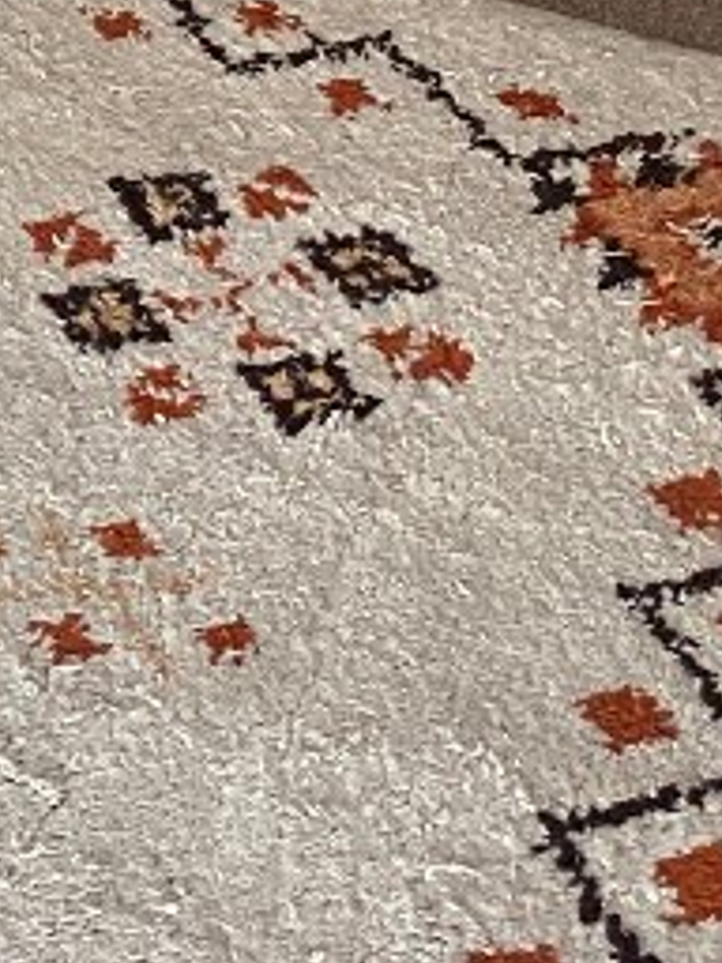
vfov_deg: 15.1
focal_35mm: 122
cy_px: -448
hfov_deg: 11.3
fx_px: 3393
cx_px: -575
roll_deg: -2.5
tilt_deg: -20.1
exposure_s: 1/60
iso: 200
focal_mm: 4.25
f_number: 1.8
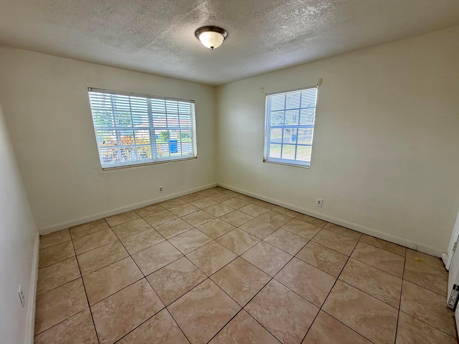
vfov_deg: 85.7
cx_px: 230
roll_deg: +0.2
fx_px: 186
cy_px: 172
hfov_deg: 102.1
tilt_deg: -13.2
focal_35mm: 14
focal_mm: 2.22
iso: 100
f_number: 2.2
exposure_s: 1/120
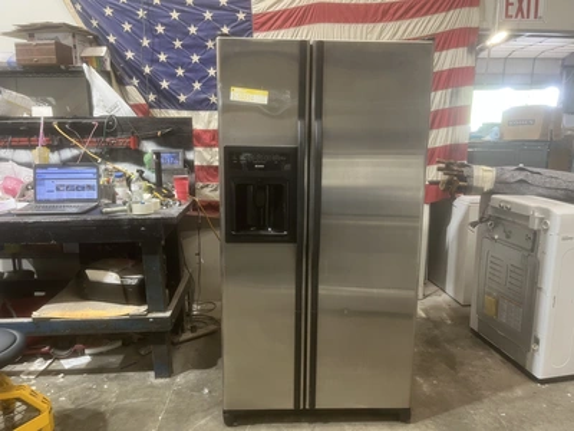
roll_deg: +0.2
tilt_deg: -9.7
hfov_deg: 67.3
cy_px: 216
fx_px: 431
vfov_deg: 53.1
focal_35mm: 26
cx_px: 287
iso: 160
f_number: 1.6
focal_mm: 5.1
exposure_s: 1/60
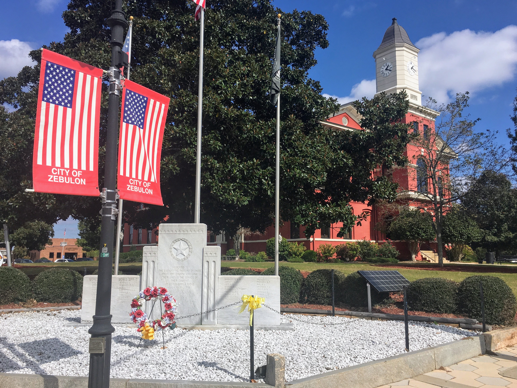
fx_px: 448
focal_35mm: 30
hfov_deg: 60.0
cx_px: 261
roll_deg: +0.0
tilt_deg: +10.1
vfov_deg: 46.8
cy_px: 189
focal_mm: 4.15
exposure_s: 1/2481
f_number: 2.2
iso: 25
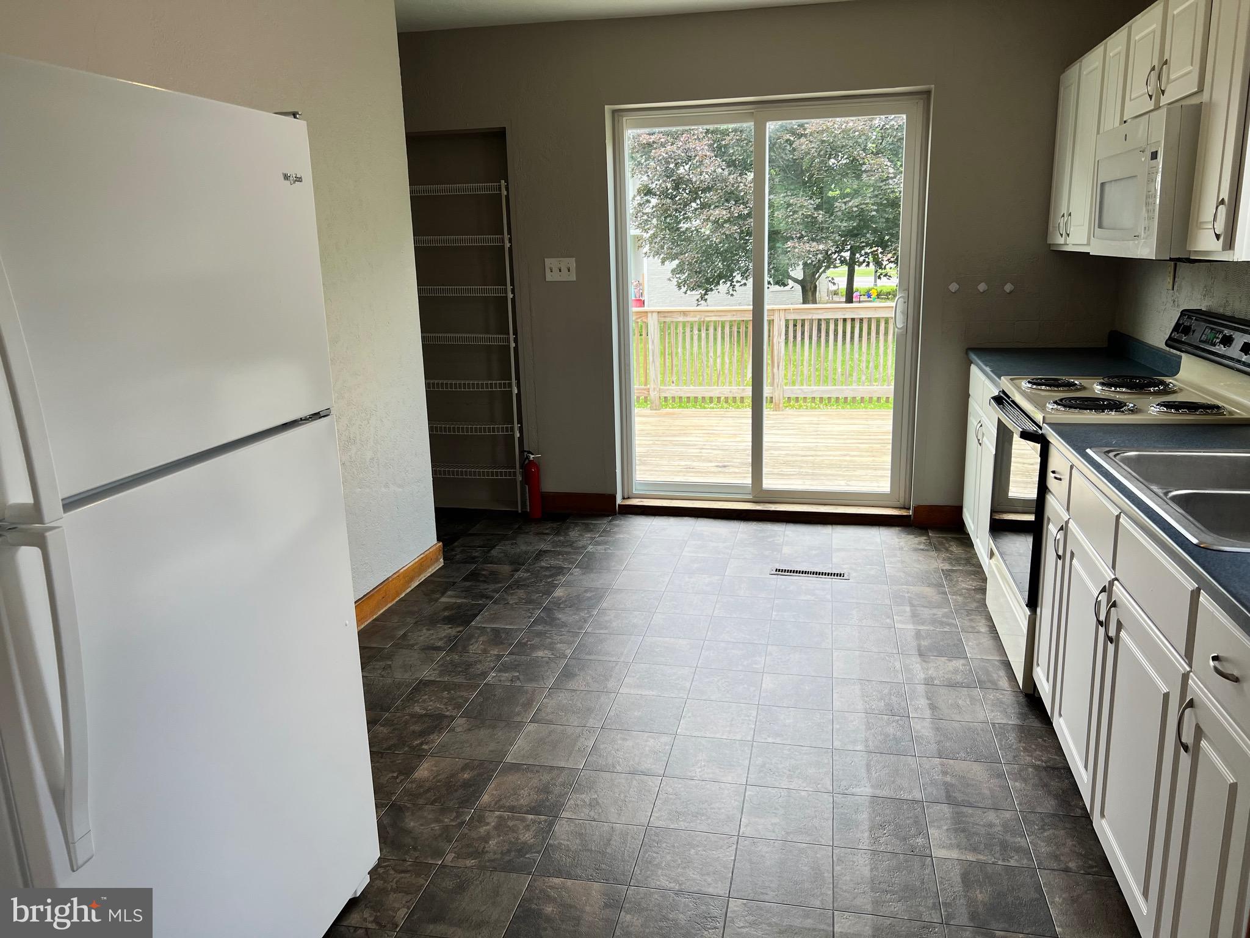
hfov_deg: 67.3
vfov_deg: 53.1
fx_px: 939
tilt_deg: -12.9
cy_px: 469
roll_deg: +1.8
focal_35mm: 26
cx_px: 625
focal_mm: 5.7
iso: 40
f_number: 1.5
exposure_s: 1/195
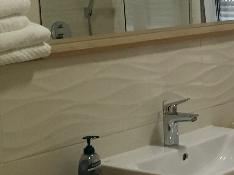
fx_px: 696
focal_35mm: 103
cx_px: 347
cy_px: 51
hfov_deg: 17.3
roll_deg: +0.9
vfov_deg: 14.3
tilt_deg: -5.8
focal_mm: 4.15
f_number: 2.2
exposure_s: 1/33
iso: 160
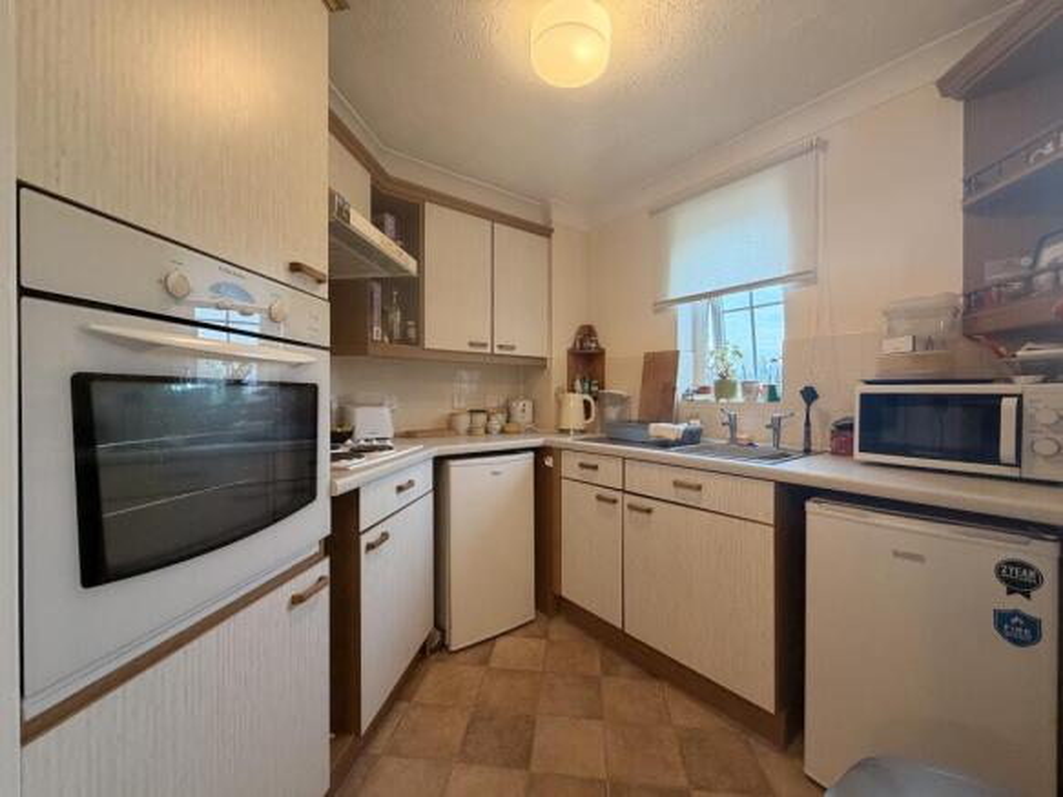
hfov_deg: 102.1
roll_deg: -0.3
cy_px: 398
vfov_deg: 85.7
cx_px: 532
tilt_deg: -0.4
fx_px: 430
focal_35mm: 14
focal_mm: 2.22
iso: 200
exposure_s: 1/50
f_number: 2.2
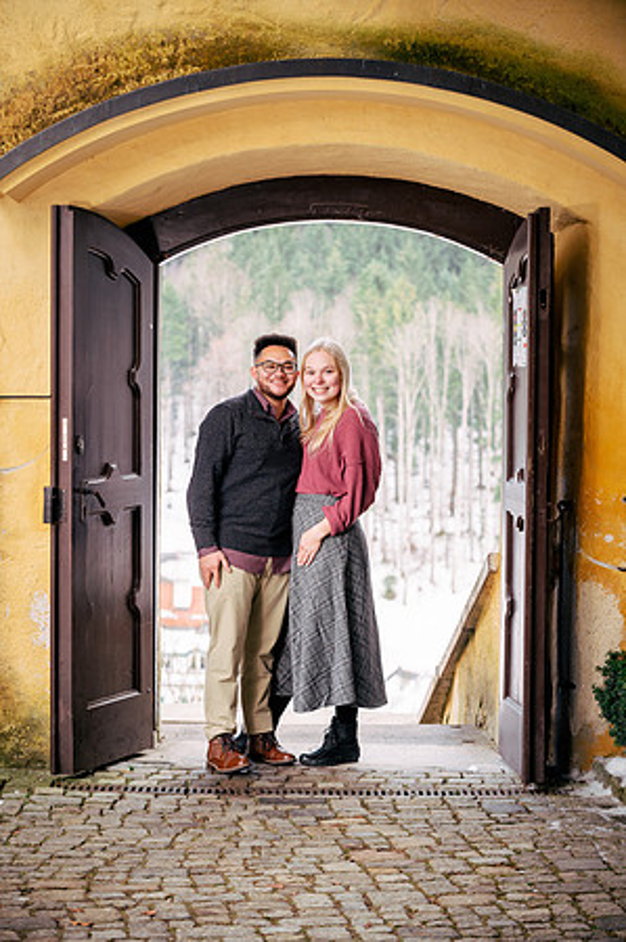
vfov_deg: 21.5
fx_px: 2483
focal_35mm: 95
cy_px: 471
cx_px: 313
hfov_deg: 14.4
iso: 250
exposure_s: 1/125
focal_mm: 95
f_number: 5.6
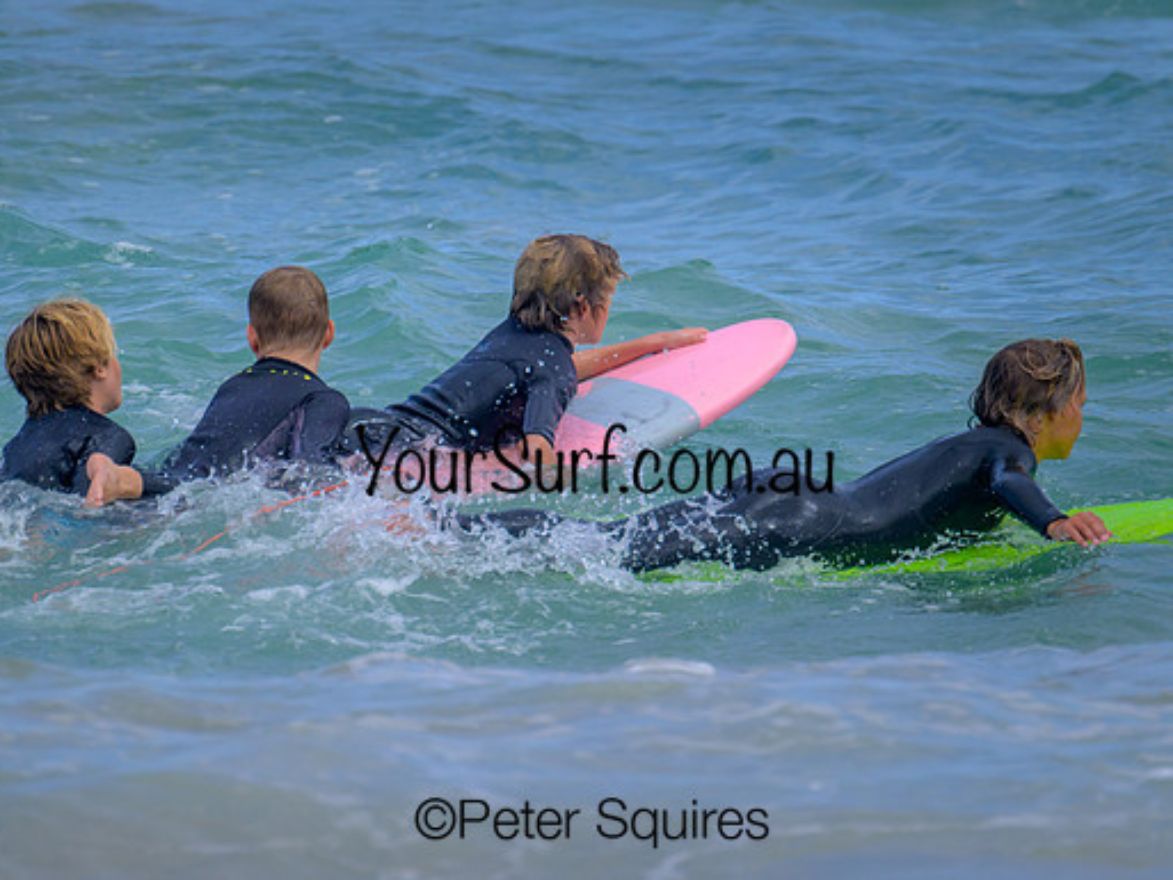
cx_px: 592
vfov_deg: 1.7
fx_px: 29488
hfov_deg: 2.3
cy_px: 440
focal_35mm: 870
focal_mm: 800
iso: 1100
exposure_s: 1/2000
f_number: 11
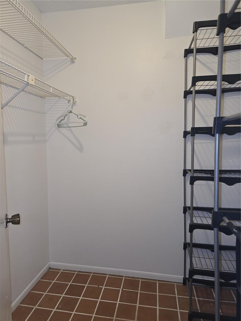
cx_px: 120
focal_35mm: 23
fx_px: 214
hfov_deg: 58.9
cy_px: 160
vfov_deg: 73.9
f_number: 1.7
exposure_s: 1/60
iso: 100
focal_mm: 6.3
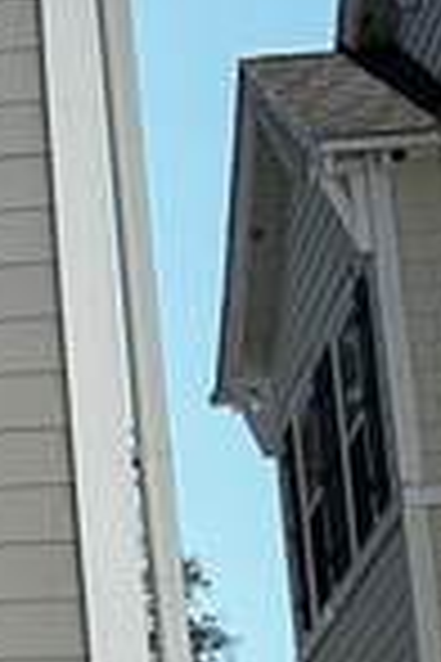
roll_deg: -2.2
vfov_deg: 12.6
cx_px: -932
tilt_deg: +16.0
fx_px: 2995
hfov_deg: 7.3
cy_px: 486
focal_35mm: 163
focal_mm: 6.86
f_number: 1.78
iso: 80
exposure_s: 1/2882
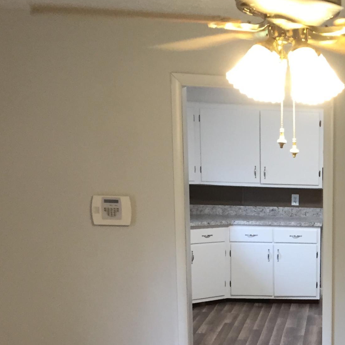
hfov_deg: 22.8
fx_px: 789
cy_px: 309
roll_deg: -2.5
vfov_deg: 24.0
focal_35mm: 70
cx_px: 408
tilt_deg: -9.6
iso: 100
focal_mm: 4.15
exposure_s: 1/30
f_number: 2.2
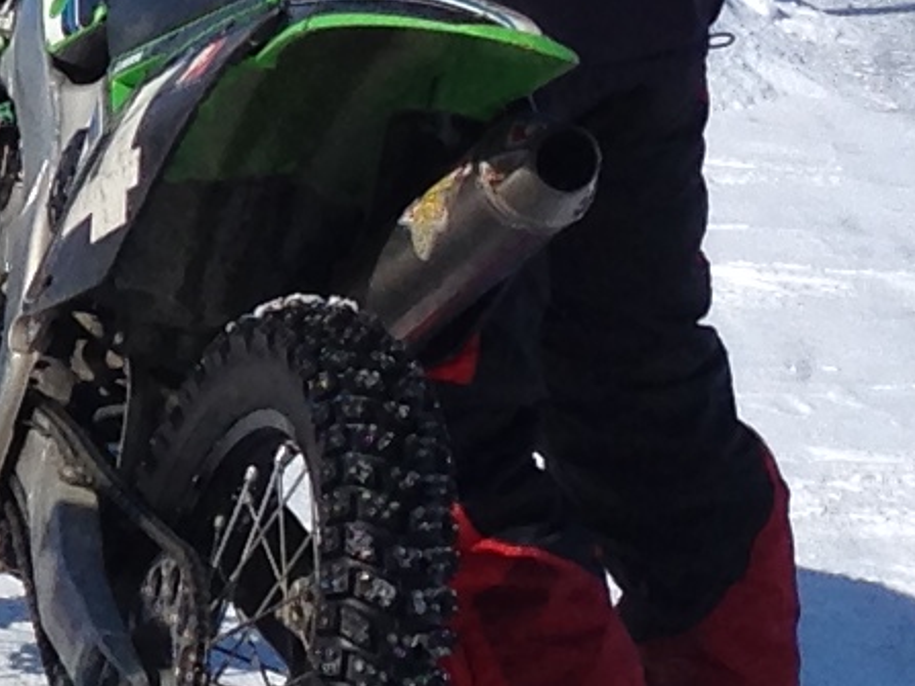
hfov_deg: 8.0
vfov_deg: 6.1
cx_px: -696
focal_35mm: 241
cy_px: -2
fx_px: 6369
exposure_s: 1/3390
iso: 50
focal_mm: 4.12
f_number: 2.4
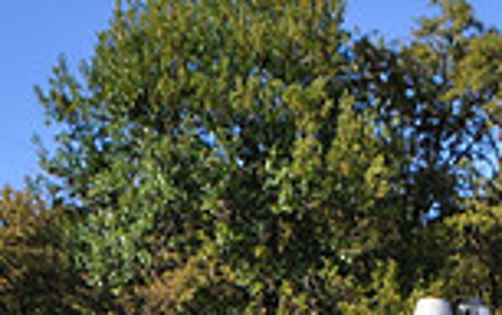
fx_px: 1424
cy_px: 553
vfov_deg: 11.7
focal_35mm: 104
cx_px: 427
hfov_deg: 19.7
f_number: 5.6
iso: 200
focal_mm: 18
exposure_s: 1/1000
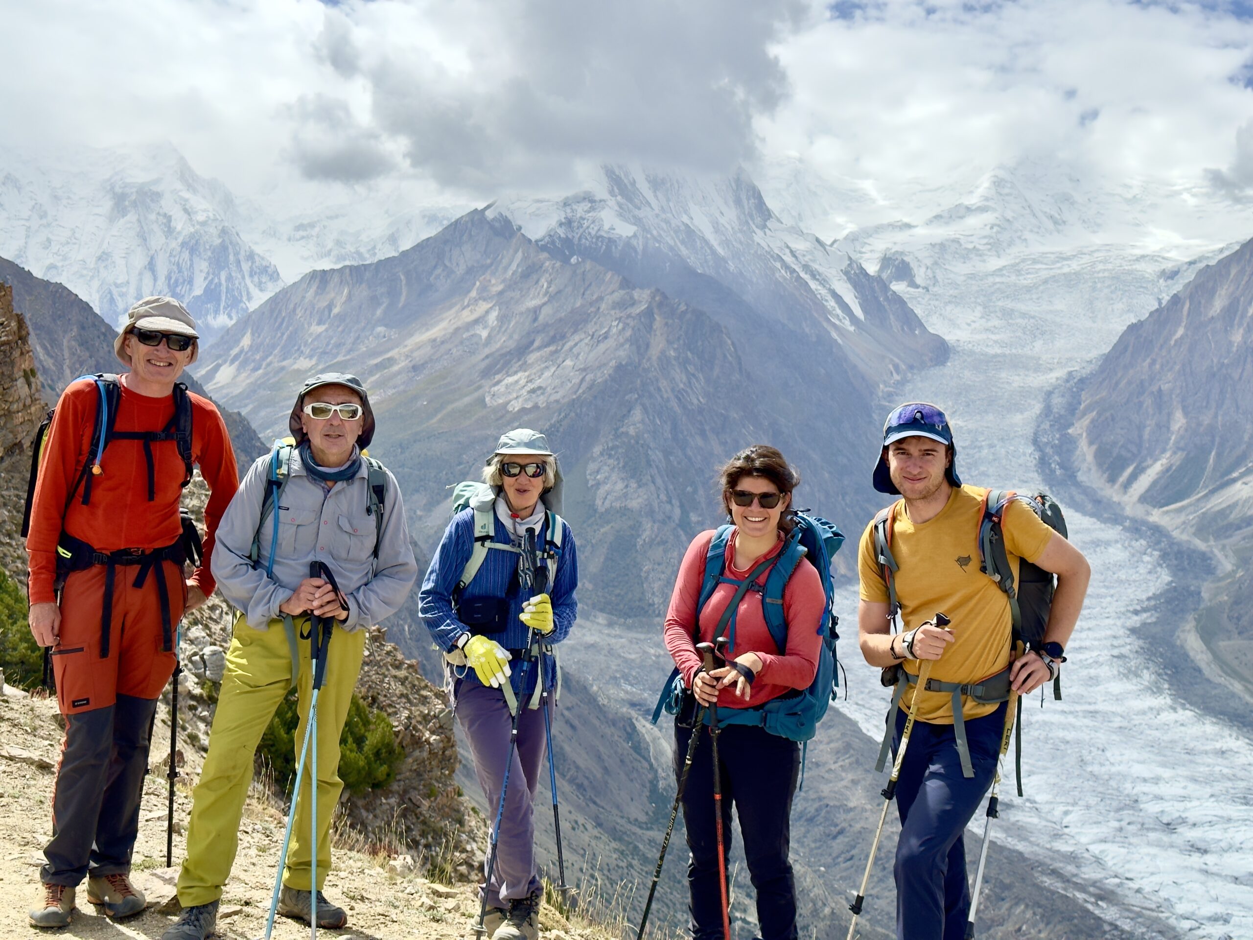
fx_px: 1737
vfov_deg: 30.3
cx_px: 626
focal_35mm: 48
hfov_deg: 39.7
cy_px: 470
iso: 64
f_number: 1.78
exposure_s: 1/4975
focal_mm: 6.76
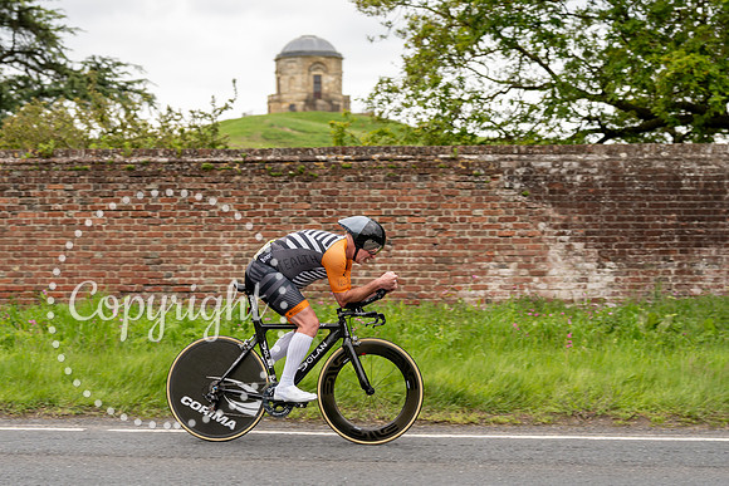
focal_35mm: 78
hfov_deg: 25.9
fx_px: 1585
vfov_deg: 17.4
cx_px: 332
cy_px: 245
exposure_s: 1/1000
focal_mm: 70
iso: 320
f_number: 3.5
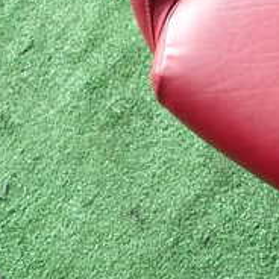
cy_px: -8
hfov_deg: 21.1
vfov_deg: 22.9
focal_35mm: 72
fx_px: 657
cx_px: 391
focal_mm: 4.5
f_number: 2
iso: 100
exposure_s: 1/80
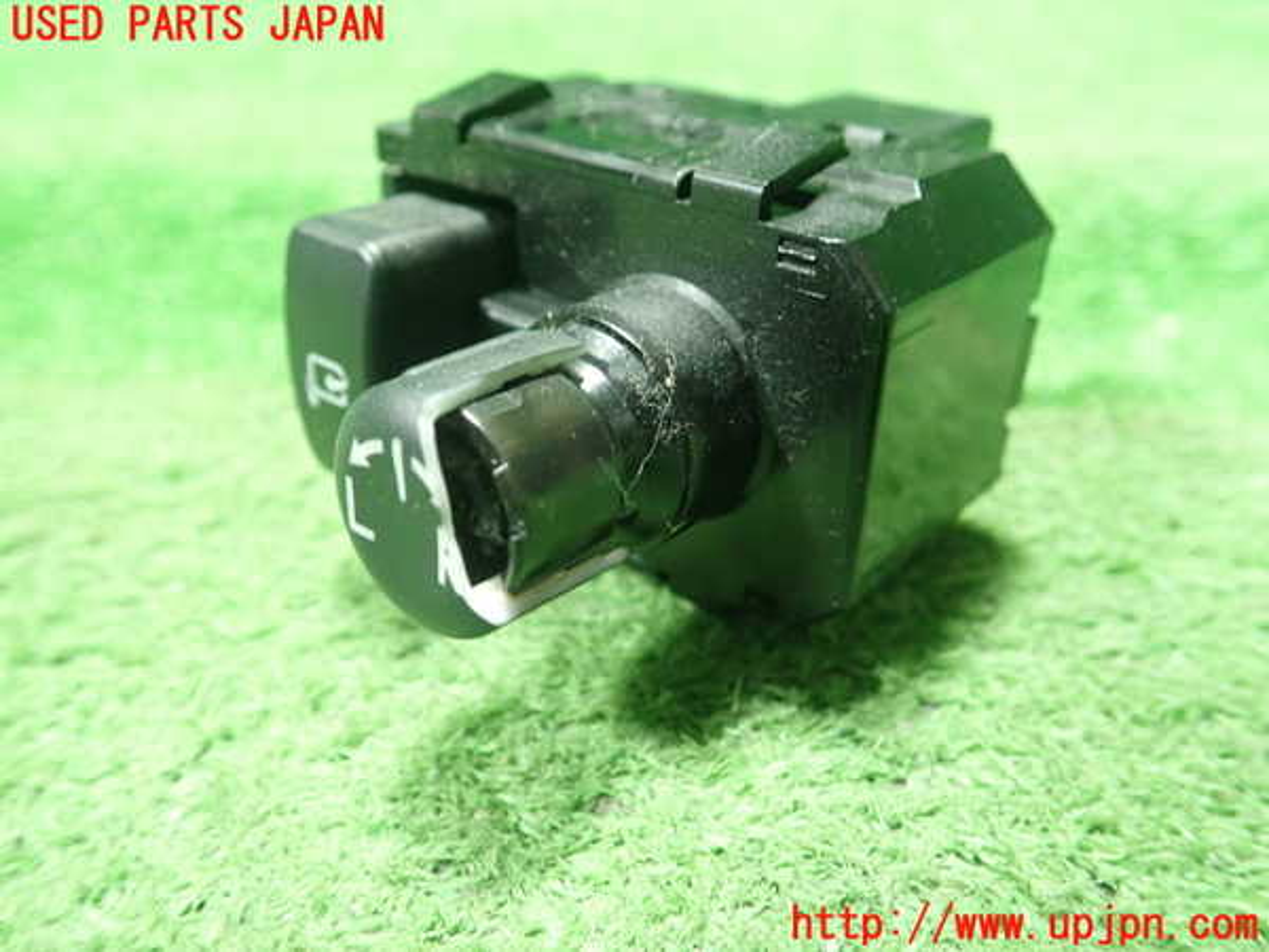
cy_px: 476
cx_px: 634
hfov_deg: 60.0
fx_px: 1100
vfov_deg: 46.8
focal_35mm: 30
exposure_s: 1/50
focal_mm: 5.5
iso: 800
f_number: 2.3
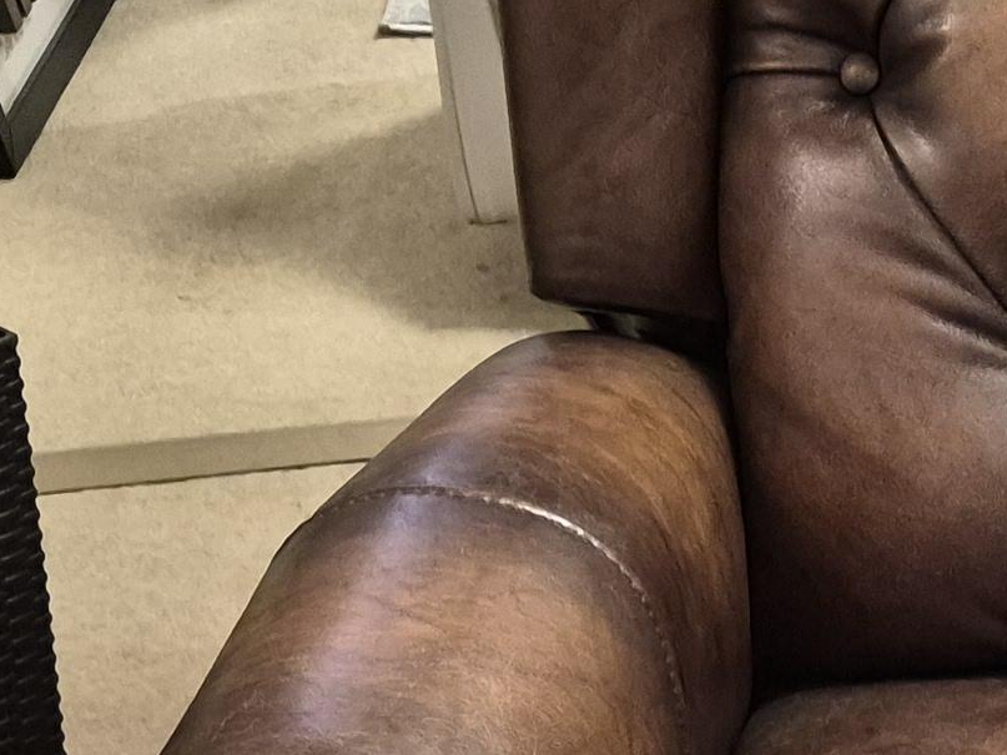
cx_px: 1052
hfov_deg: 16.8
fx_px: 3316
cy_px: 992
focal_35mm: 114
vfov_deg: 12.6
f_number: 1.8
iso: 1000
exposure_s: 1/100
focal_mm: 5.4
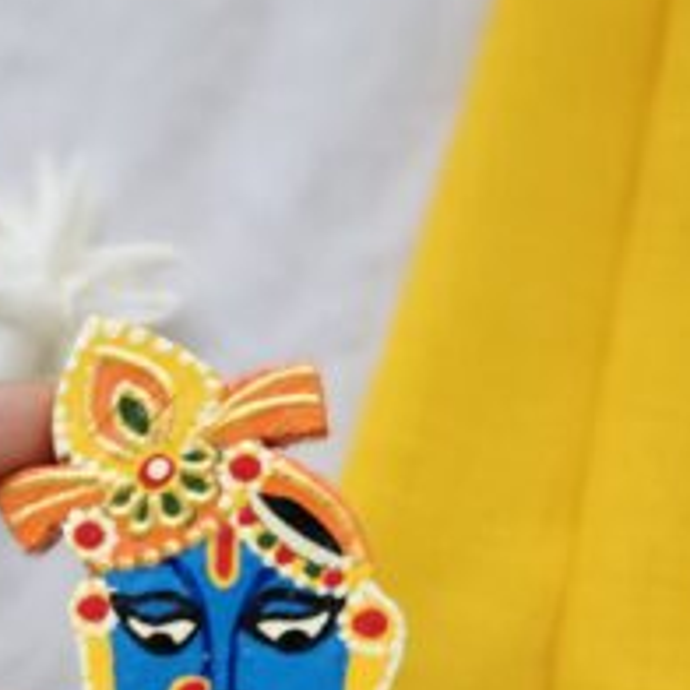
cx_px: 180
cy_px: 648
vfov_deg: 28.2
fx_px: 1308
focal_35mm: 58
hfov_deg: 29.1
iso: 200
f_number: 1.8
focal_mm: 5.4
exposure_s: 1/100
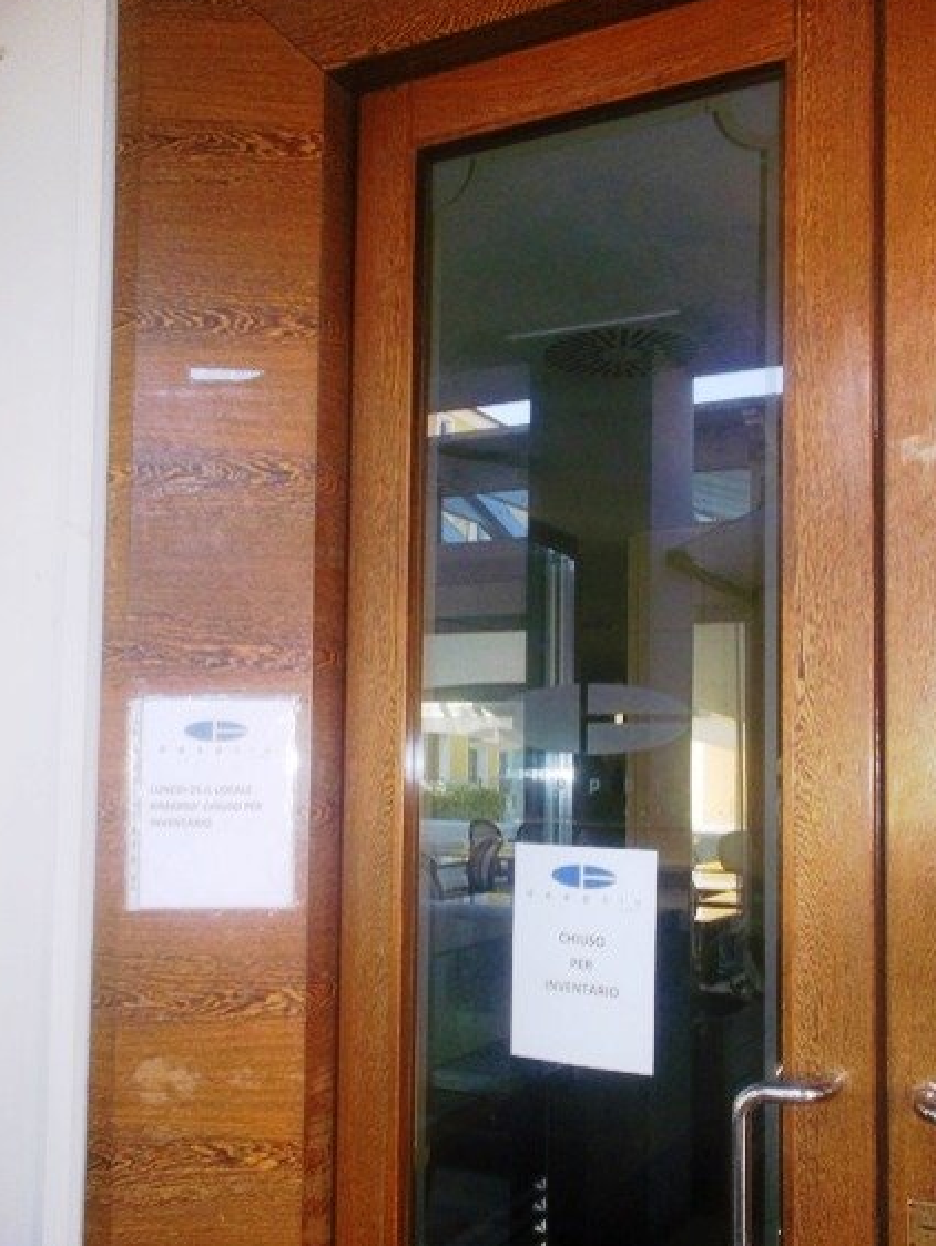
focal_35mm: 33
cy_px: 676
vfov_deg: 55.3
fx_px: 1189
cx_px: 477
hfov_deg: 43.0
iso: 80
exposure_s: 1/30
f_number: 3.3
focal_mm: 4.1
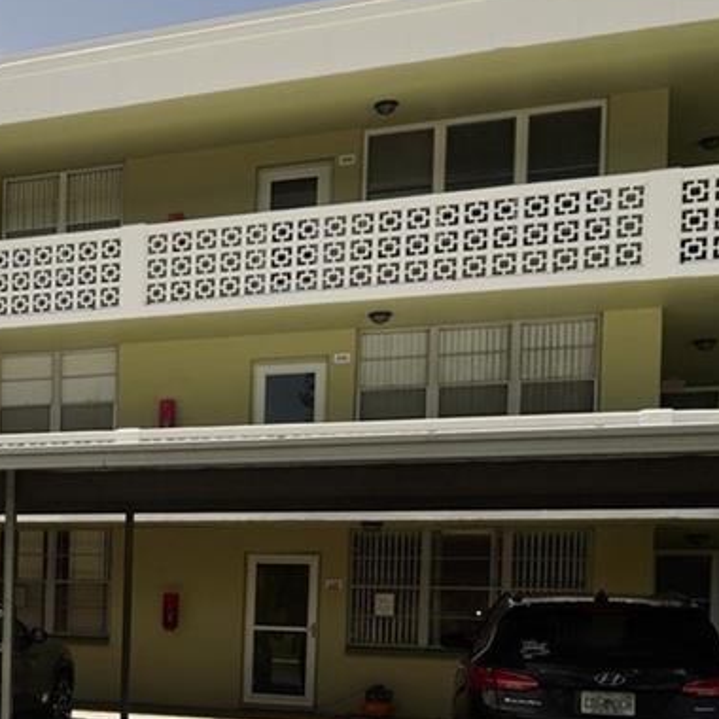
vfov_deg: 32.7
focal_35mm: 50
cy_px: 614
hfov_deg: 29.7
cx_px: -119
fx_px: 1175
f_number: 11
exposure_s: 1/250
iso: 100
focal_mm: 14
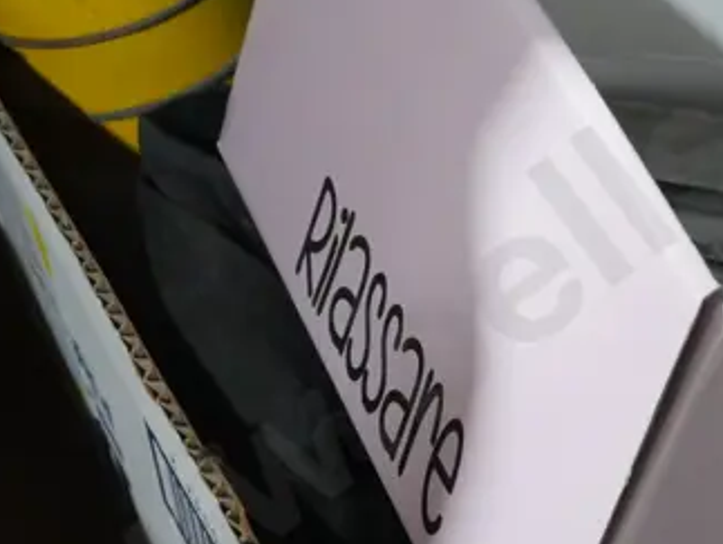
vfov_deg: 9.7
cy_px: 19
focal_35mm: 152
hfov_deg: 12.6
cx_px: 884
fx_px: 3178
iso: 3200
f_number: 5.2
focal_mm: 24
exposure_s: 1/60
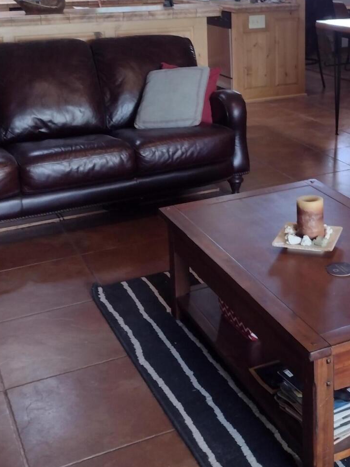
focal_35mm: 56
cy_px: 114
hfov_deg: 25.6
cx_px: 288
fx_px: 755
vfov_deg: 33.6
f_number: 1.7
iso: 179
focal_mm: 4.71
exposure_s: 1/40
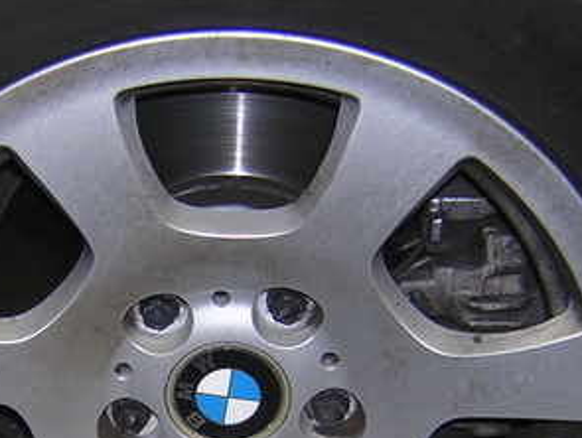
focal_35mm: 78
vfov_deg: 18.6
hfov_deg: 24.8
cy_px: 387
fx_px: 1313
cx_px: 158
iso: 100
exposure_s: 1/60.1
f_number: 2.6
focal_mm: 4.7
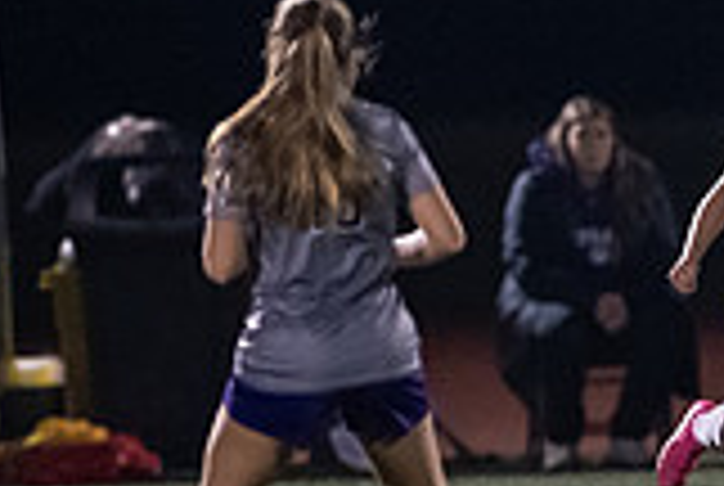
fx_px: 21720
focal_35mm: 1078
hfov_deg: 1.9
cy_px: 335
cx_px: 931
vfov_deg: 1.3
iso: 8000
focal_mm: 300
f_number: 2.8
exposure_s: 1/1000
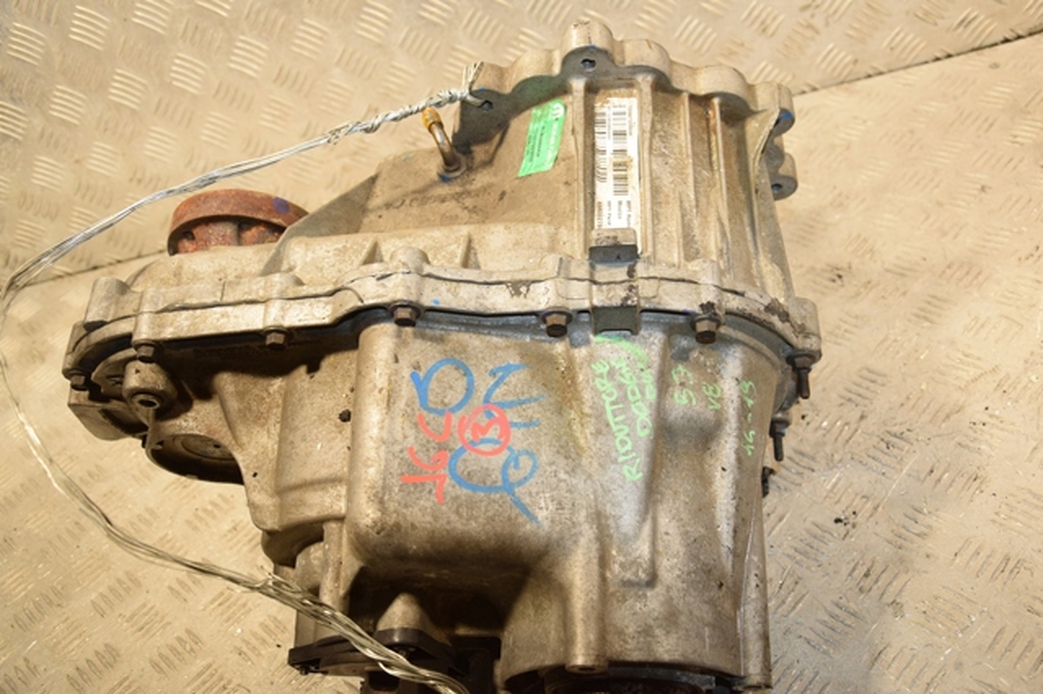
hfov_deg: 51.3
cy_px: 347
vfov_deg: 35.5
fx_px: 1086
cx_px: 522
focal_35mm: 38
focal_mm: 25
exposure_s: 1/200
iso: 800
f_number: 5
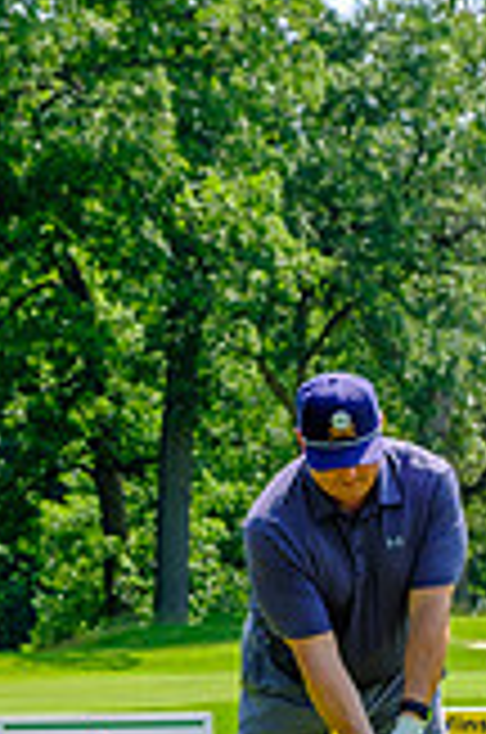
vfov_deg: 10.2
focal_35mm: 202
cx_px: 468
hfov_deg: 6.8
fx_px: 4108
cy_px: 576
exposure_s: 1/320
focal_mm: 48.4
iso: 200
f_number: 5.6
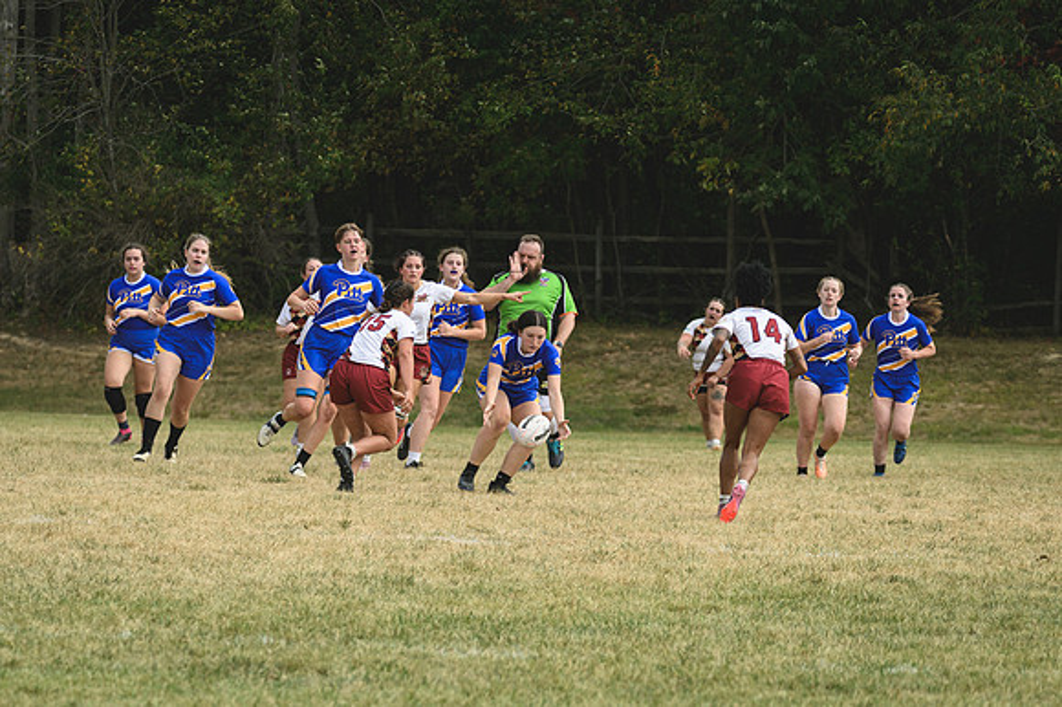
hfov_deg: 6.2
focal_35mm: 330
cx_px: 531
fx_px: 9729
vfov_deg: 4.2
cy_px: 354
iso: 320
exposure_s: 1/1000
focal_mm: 220
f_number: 5.3
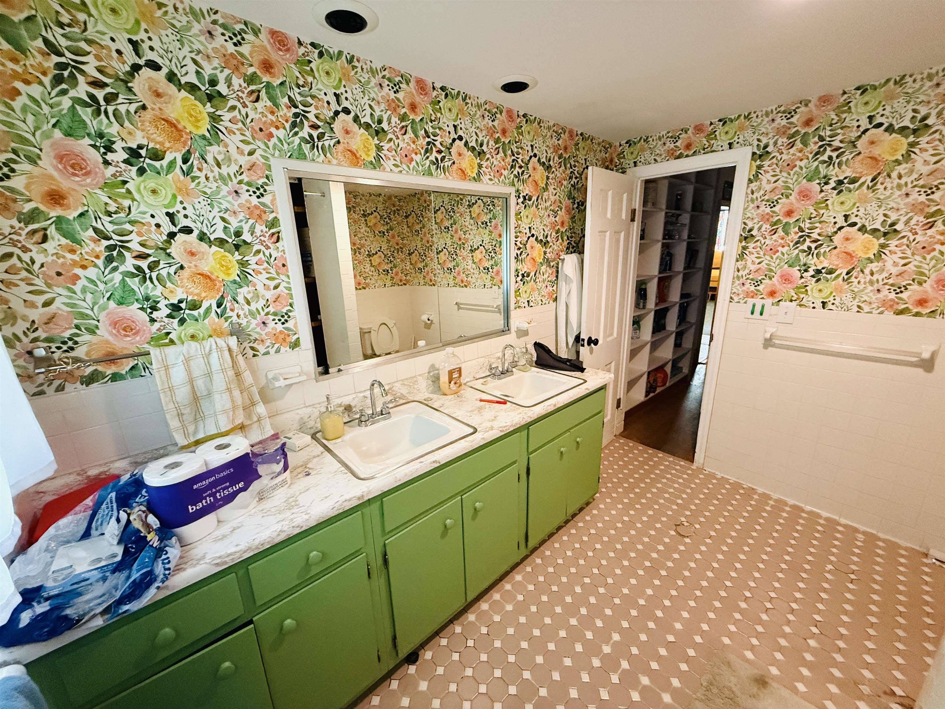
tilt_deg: -15.7
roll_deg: +2.0
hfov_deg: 102.1
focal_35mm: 14
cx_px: 472
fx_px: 382
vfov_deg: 85.7
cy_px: 354
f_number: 2.2
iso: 800
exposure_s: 1/60
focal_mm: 2.22
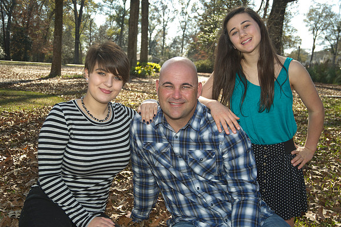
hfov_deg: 46.4
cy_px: 114
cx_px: 170
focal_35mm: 42
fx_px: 398
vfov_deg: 31.9
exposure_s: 1/160
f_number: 6.3
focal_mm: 42
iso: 100
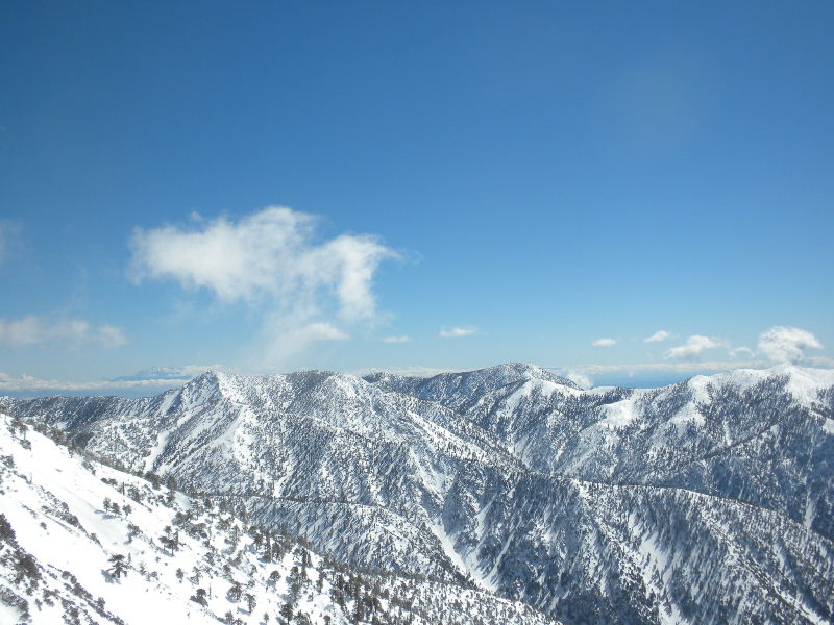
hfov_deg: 50.1
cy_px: 312
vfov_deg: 38.7
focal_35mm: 37
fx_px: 891
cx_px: 417
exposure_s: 1/209
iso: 64
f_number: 10
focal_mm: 6.6
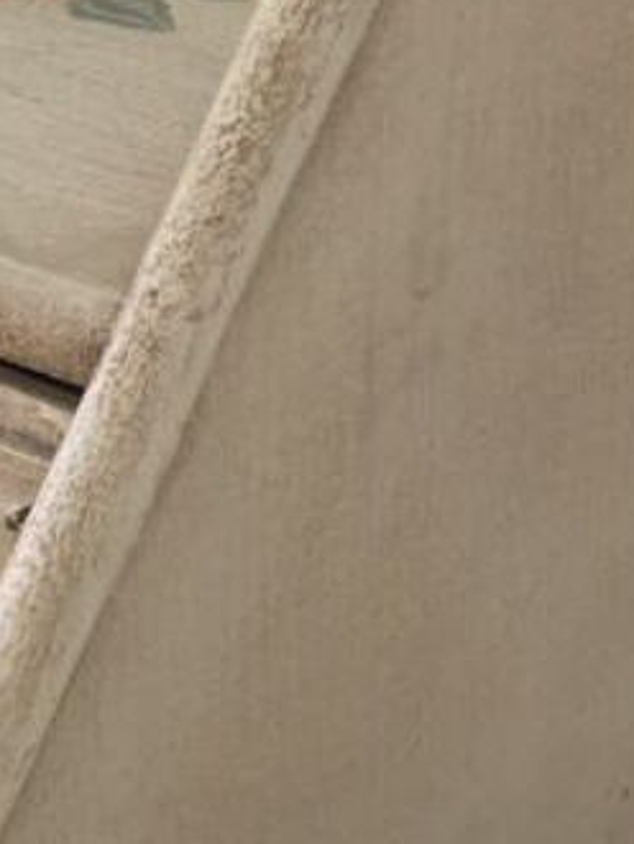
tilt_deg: -29.0
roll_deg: +4.6
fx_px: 2853
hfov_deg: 12.5
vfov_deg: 16.7
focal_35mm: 117
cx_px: -56
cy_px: 625
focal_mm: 4.15
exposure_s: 1/100
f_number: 2.2
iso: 40
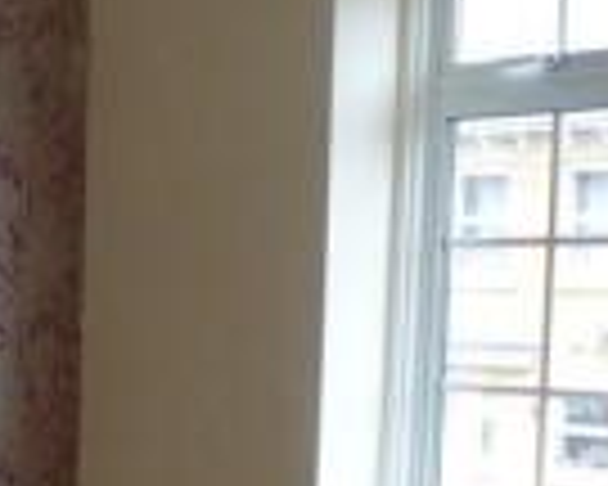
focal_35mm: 101
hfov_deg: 17.9
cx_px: -151
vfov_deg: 14.9
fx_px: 1817
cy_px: 515
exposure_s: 1/60
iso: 400
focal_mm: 4.3
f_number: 3.3
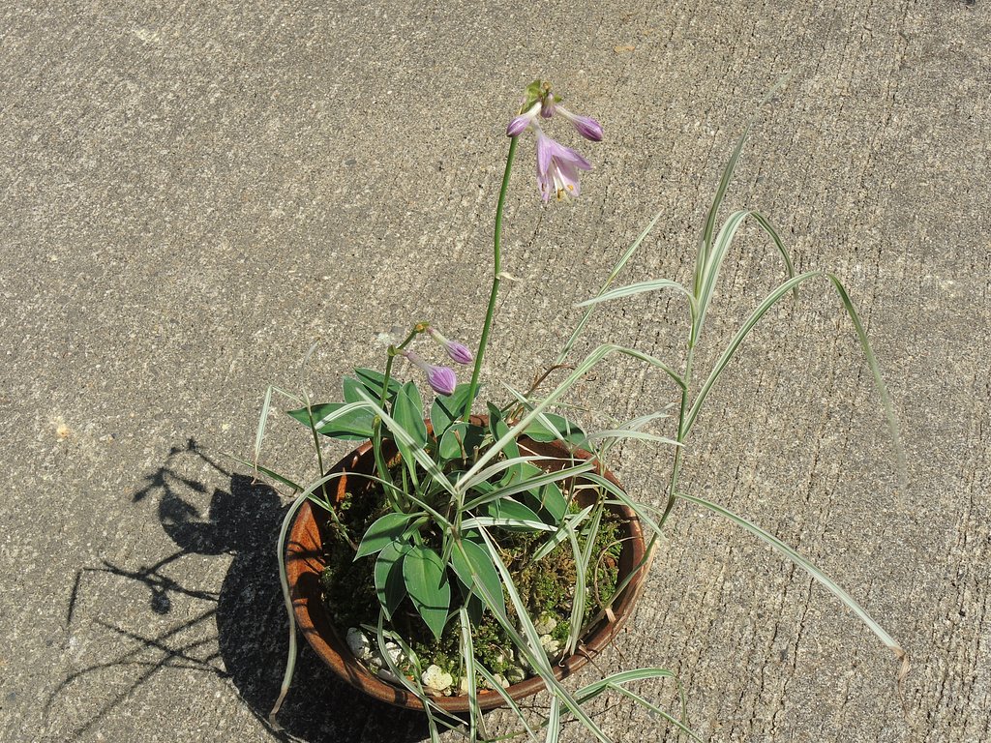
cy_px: 372
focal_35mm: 50
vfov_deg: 29.1
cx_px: 496
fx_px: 1431
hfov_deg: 38.2
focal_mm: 11
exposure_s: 1/200
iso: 80
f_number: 8
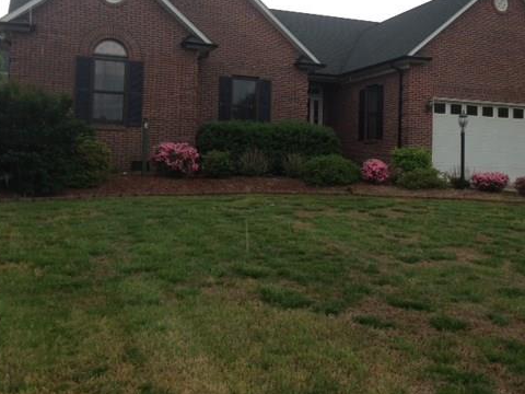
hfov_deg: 42.7
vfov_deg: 32.6
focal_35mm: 44
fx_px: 667
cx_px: 316
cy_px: 136
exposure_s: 1/786
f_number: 2.4
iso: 50
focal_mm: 4.12
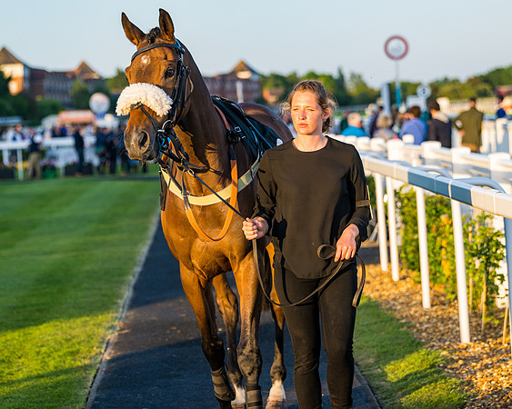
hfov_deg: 16.7
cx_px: 258
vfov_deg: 13.4
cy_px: 204
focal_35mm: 115
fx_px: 1745
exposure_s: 1/800
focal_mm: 102
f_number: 4
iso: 400
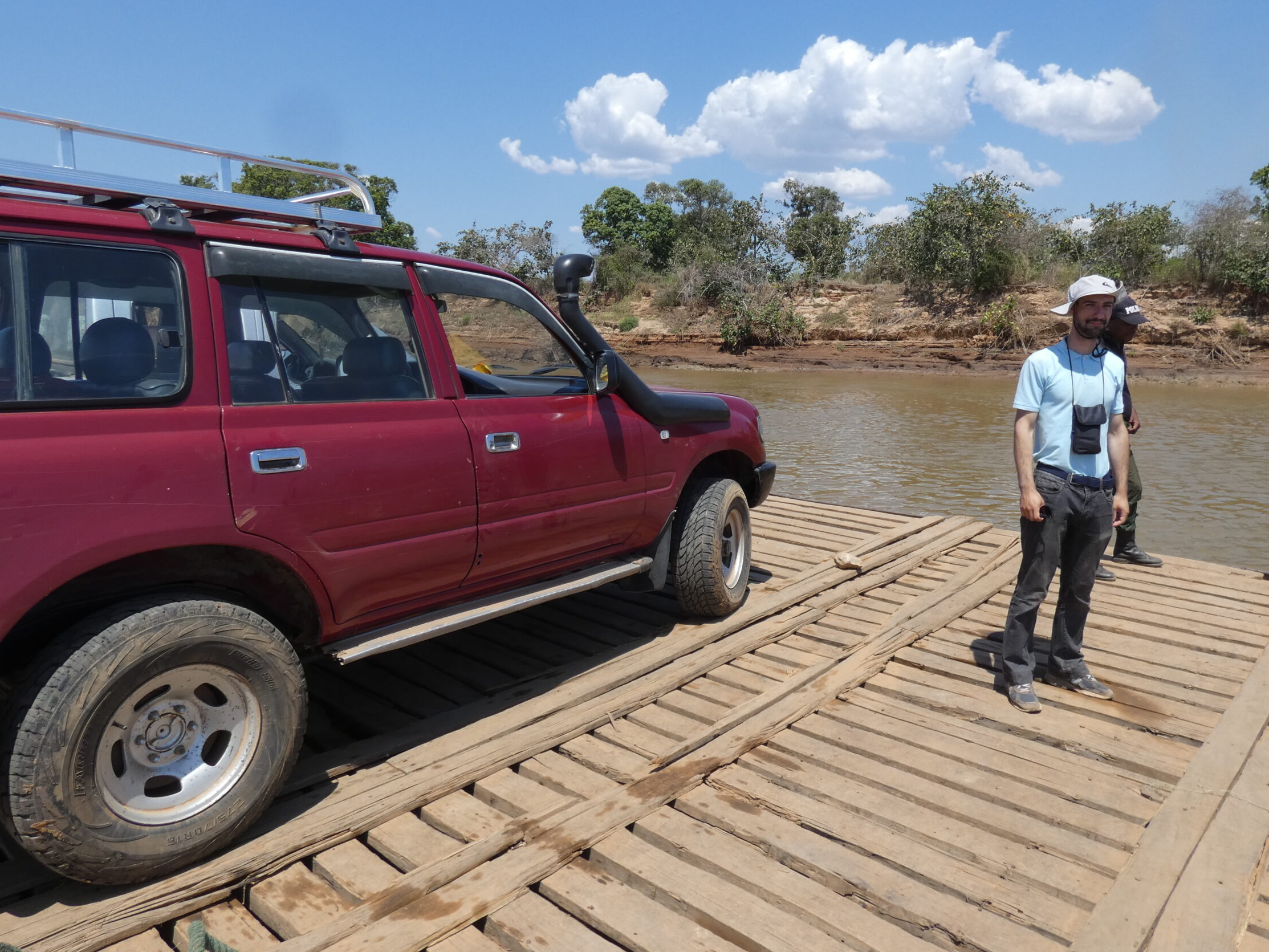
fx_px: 843
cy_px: 463
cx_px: 686
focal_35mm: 23
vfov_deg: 58.9
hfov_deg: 73.8
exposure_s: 1/800
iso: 80
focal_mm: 3.6
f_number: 4
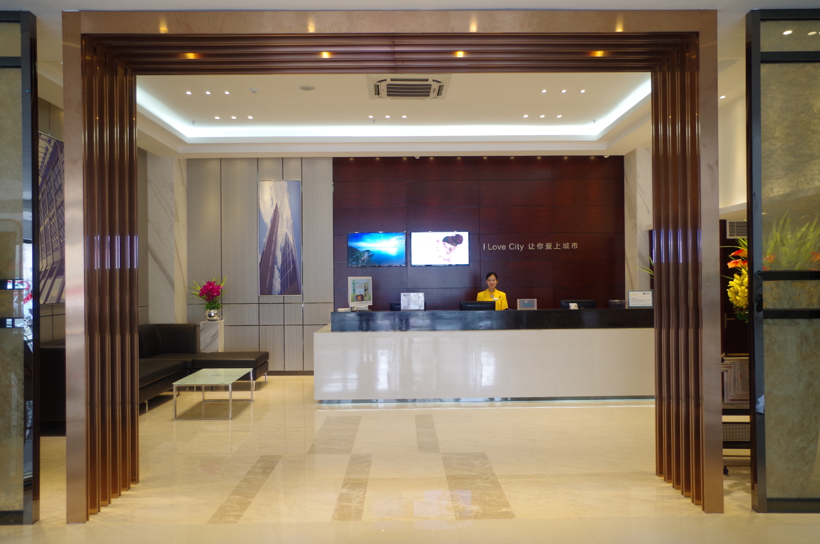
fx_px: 614
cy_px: 272
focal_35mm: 27
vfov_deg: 47.7
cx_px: 410
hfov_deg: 67.5
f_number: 3.5
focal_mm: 18
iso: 400
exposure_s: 1/50
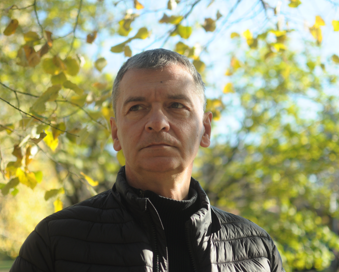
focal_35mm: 60
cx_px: 152
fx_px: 598
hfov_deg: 31.6
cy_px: 136
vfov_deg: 25.6
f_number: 2
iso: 320
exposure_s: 1/2500
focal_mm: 35
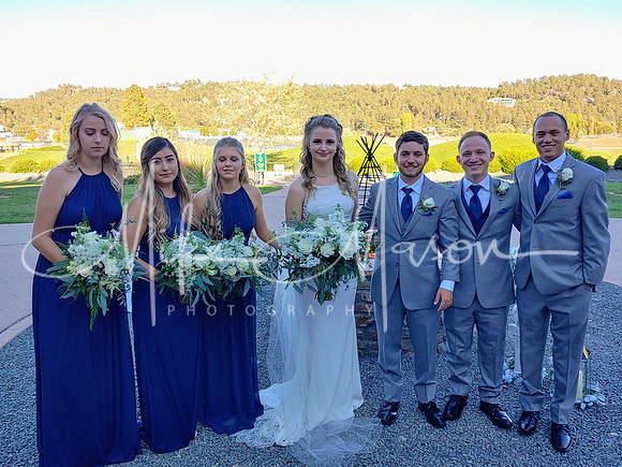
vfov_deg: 46.8
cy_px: 234
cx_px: 311
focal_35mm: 30
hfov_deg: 60.0
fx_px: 539
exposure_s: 1/418
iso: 50
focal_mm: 4.23
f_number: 1.5
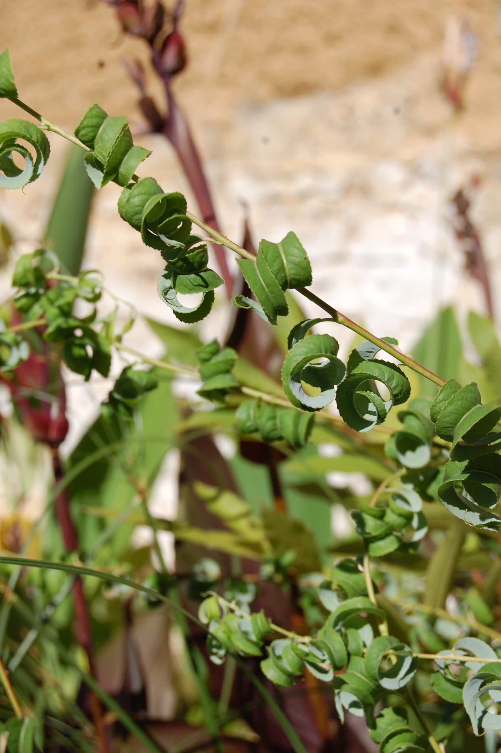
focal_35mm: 82
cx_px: 250
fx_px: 1725
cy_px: 376
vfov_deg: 24.6
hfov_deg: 16.5
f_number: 10
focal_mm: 55
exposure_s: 1/400
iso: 200
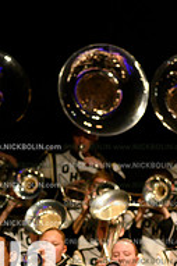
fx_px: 5231
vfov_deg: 2.9
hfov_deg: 1.9
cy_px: 280
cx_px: -3
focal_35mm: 708
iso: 6400
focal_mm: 300
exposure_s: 1/500
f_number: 4
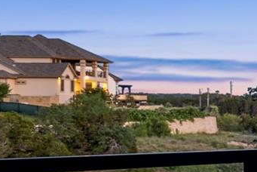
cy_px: 114
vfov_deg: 14.3
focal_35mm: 96
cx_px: 634
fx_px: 686
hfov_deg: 14.0
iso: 320
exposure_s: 3.2
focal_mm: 16
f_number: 7.1
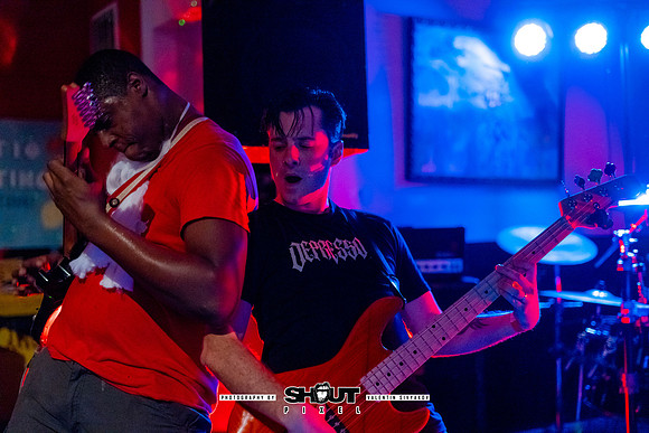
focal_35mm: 50
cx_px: 324
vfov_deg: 27.0
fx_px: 902
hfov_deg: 39.6
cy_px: 216
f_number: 2
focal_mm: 50
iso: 3200
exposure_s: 1/160
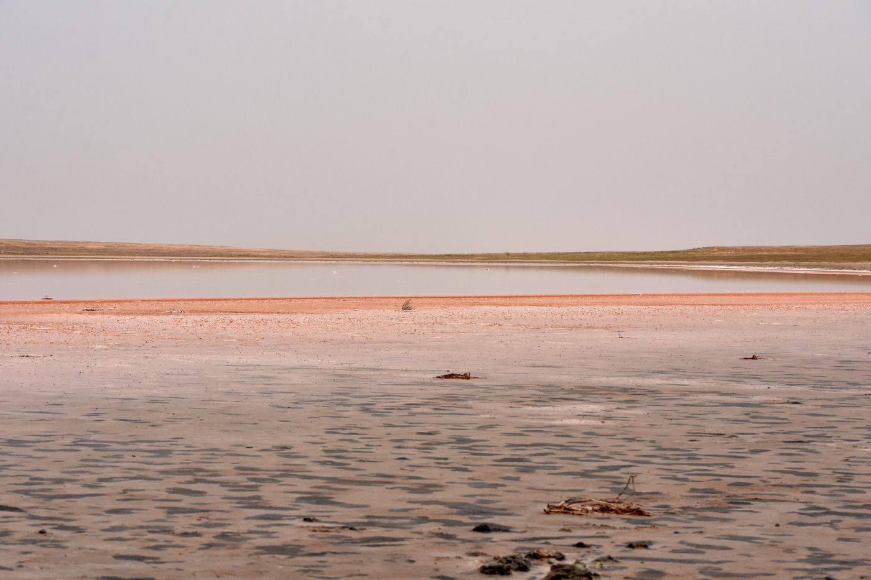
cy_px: 290
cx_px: 436
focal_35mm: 98
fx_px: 2359
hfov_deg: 20.9
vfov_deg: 14.0
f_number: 9
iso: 250
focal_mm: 65
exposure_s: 1/1250
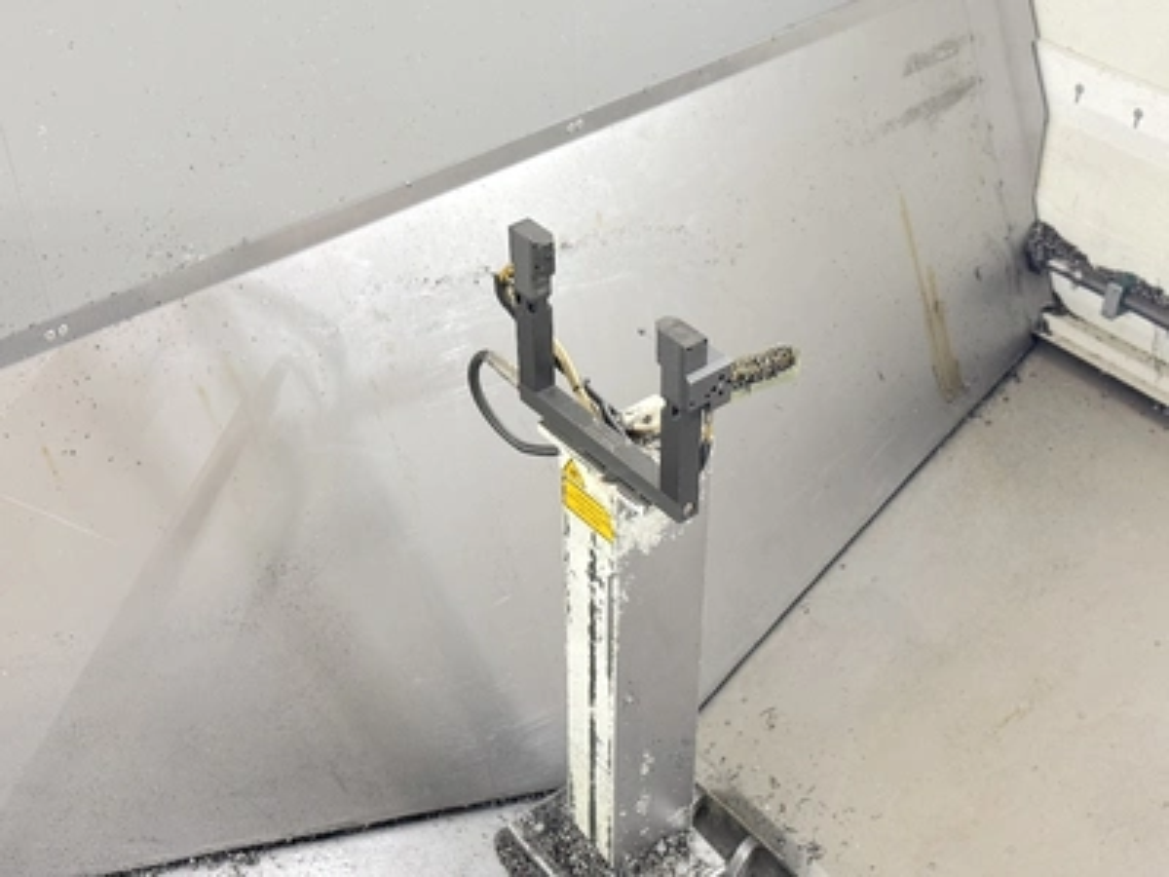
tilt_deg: -38.4
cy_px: 438
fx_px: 1621
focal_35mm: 48
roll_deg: +1.0
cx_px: 584
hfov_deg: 39.7
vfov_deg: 30.3
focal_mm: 6.76
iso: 200
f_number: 1.78
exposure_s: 1/50
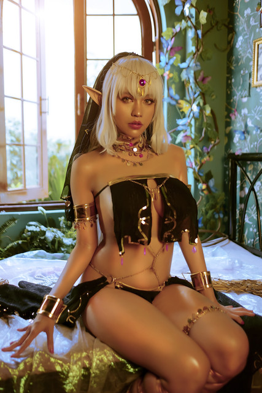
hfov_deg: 37.9
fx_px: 382
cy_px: 196
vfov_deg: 54.4
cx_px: 131
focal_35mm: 35
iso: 400
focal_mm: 23
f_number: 1.4
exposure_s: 1/180
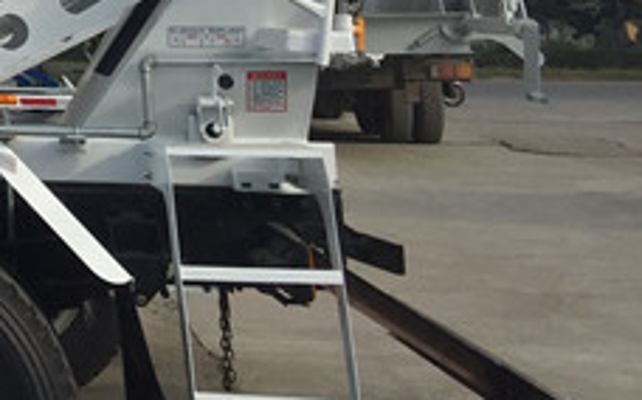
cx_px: -476
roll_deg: +0.2
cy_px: -346
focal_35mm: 108
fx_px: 1888
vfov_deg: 11.2
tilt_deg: +10.2
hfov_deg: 16.5
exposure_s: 1/1412
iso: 32
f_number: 2.2
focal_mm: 4.15
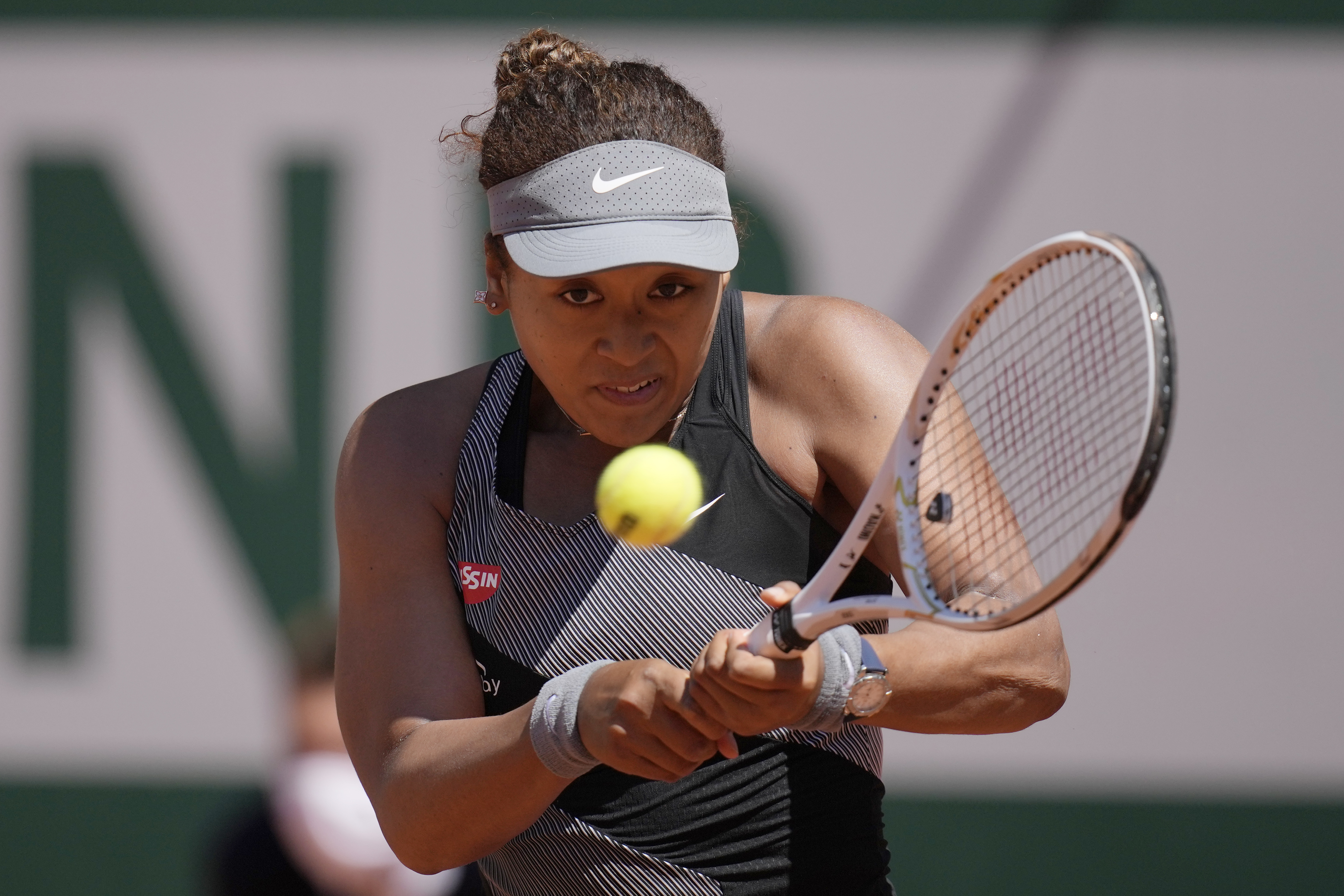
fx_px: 14932
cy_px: 448
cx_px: 672
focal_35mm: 400
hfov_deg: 5.2
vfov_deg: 3.4
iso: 400
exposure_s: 1/8000
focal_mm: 400
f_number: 2.8
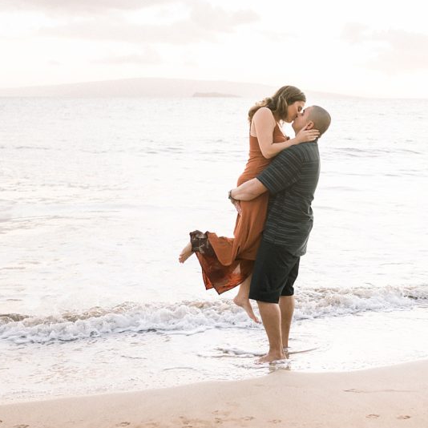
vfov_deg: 29.9
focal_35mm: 57
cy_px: 162
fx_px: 797
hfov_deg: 29.4
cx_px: 340
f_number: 2.8
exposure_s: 1/400
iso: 1000
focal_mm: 35
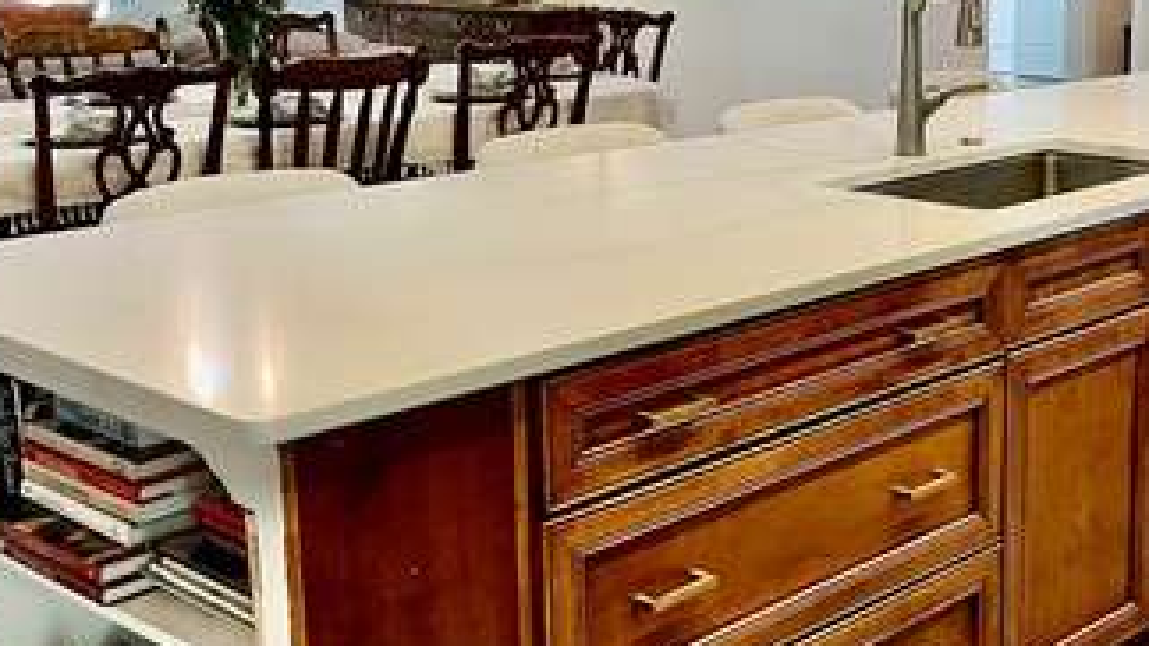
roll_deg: -0.9
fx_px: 1706
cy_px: 238
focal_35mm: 56
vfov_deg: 21.4
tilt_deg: -10.7
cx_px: 855
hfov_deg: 36.4
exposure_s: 1/60
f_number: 1.6
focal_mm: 5.1
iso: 100
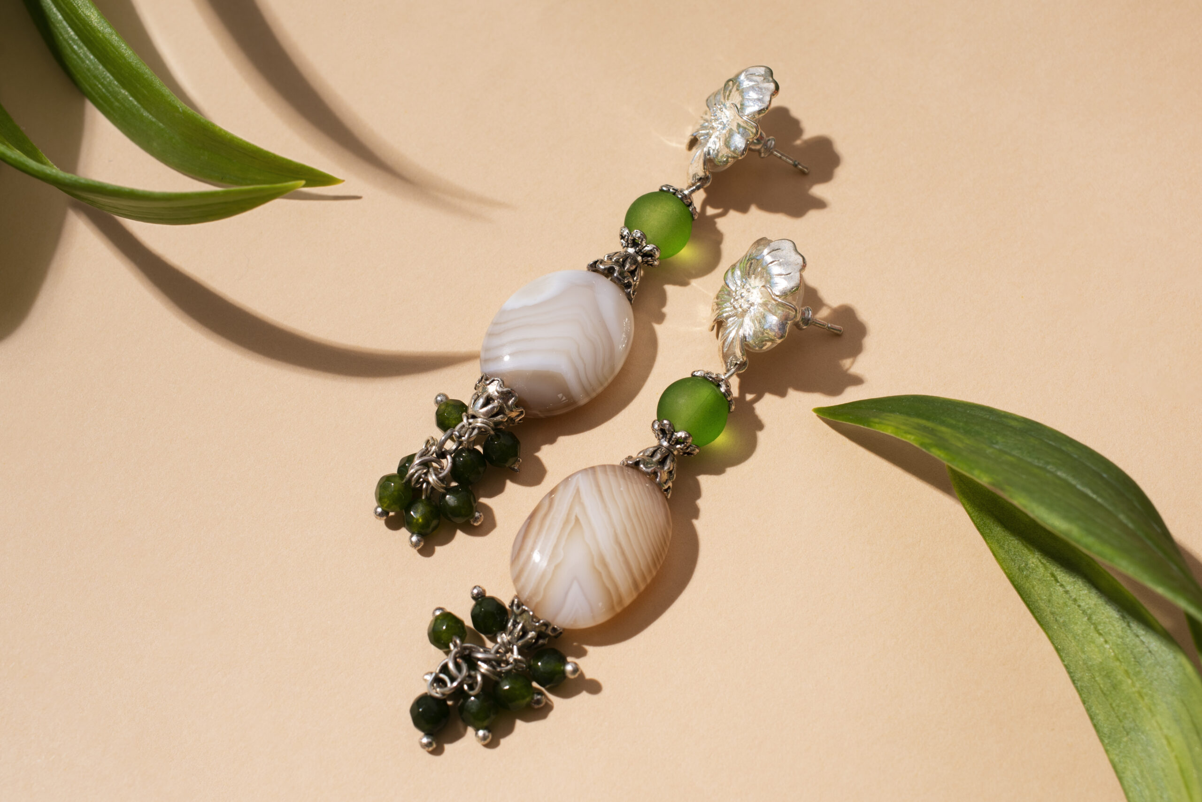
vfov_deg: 25.5
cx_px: 601
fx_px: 1770
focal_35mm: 53
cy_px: 401
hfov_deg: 37.5
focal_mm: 35
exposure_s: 1/100
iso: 125
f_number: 8
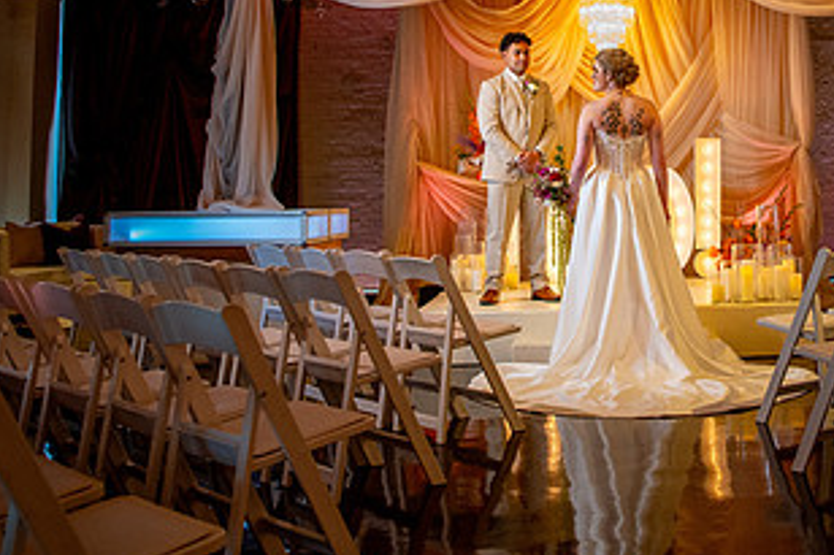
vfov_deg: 27.3
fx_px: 1111
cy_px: 78
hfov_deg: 39.3
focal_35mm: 48
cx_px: 681
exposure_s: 1/320
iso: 2000
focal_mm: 24
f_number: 2.8
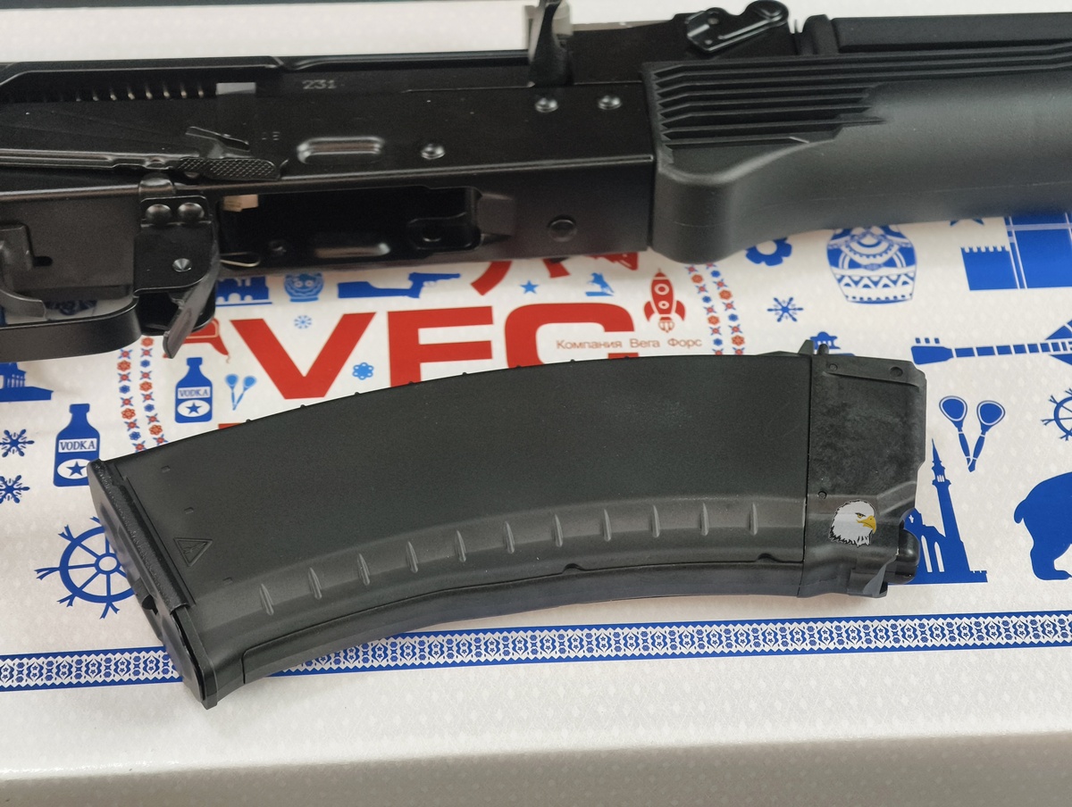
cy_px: 404
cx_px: 536
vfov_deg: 17.4
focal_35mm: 85
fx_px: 2637
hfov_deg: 23.0
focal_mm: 22.48
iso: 1020
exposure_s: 1/30
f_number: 2.67
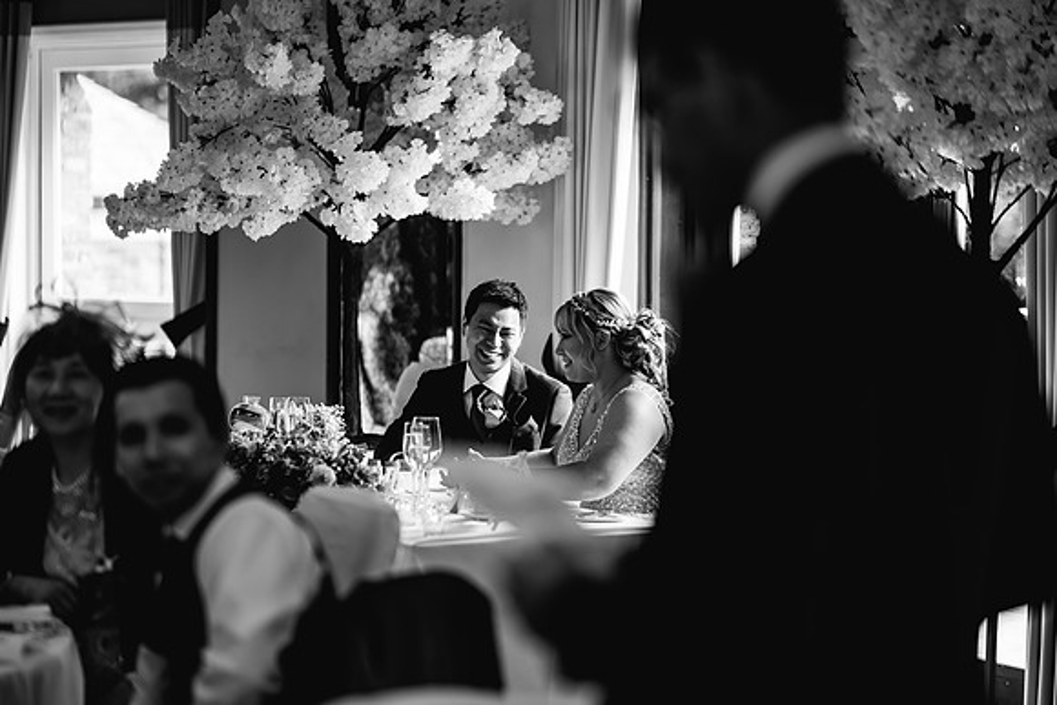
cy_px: 352
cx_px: 529
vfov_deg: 15.9
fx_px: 2532
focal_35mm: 86
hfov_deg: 23.6
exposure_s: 1/250
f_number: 1.4
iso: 320
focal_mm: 85
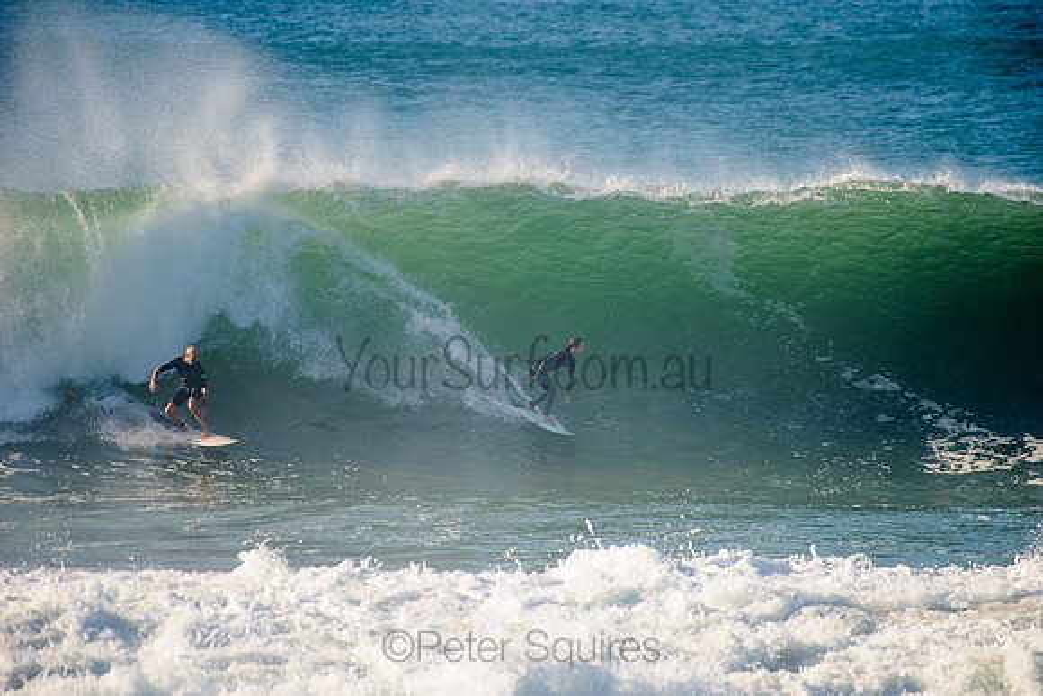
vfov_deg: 2.8
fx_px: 14489
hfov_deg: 4.1
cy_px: 348
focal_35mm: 500
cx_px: 522
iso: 220
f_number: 5.6
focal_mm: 500
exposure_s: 1/1600
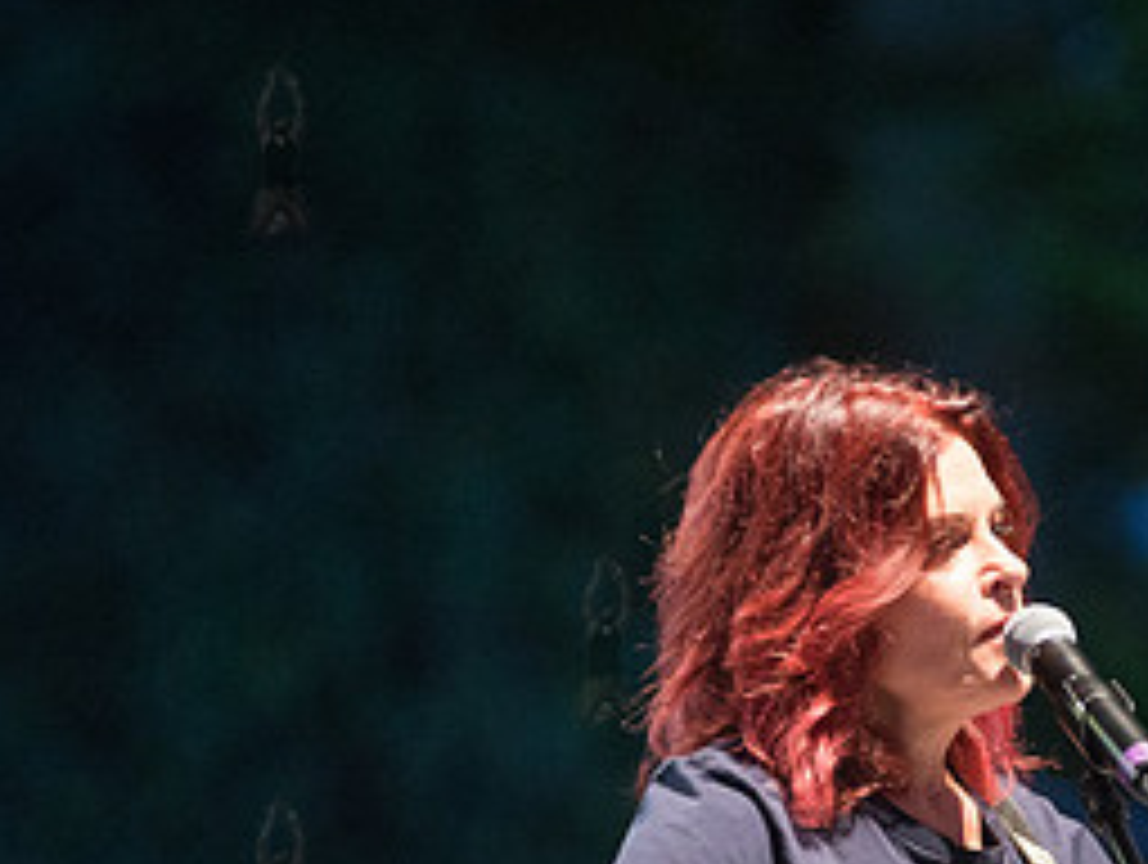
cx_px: 970
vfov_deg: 2.8
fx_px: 17701
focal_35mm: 533
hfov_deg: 3.7
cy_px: 804
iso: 3200
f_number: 2.8
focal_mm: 200
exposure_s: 1/320
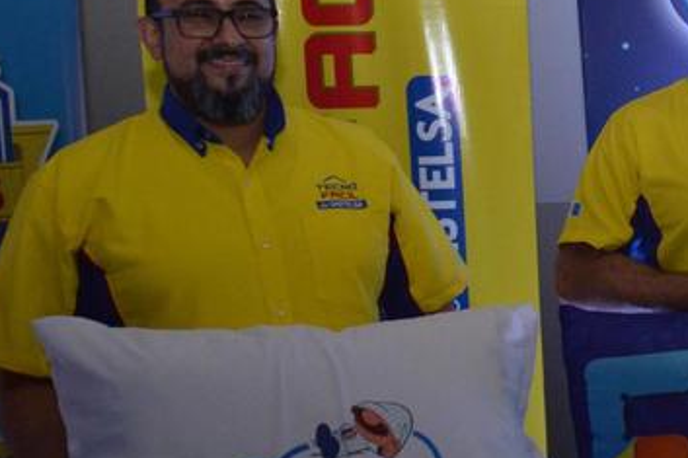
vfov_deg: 21.2
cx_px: 711
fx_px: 1222
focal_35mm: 64
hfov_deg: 29.1
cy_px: 206
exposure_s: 1/60
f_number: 4
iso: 1100
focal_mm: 16
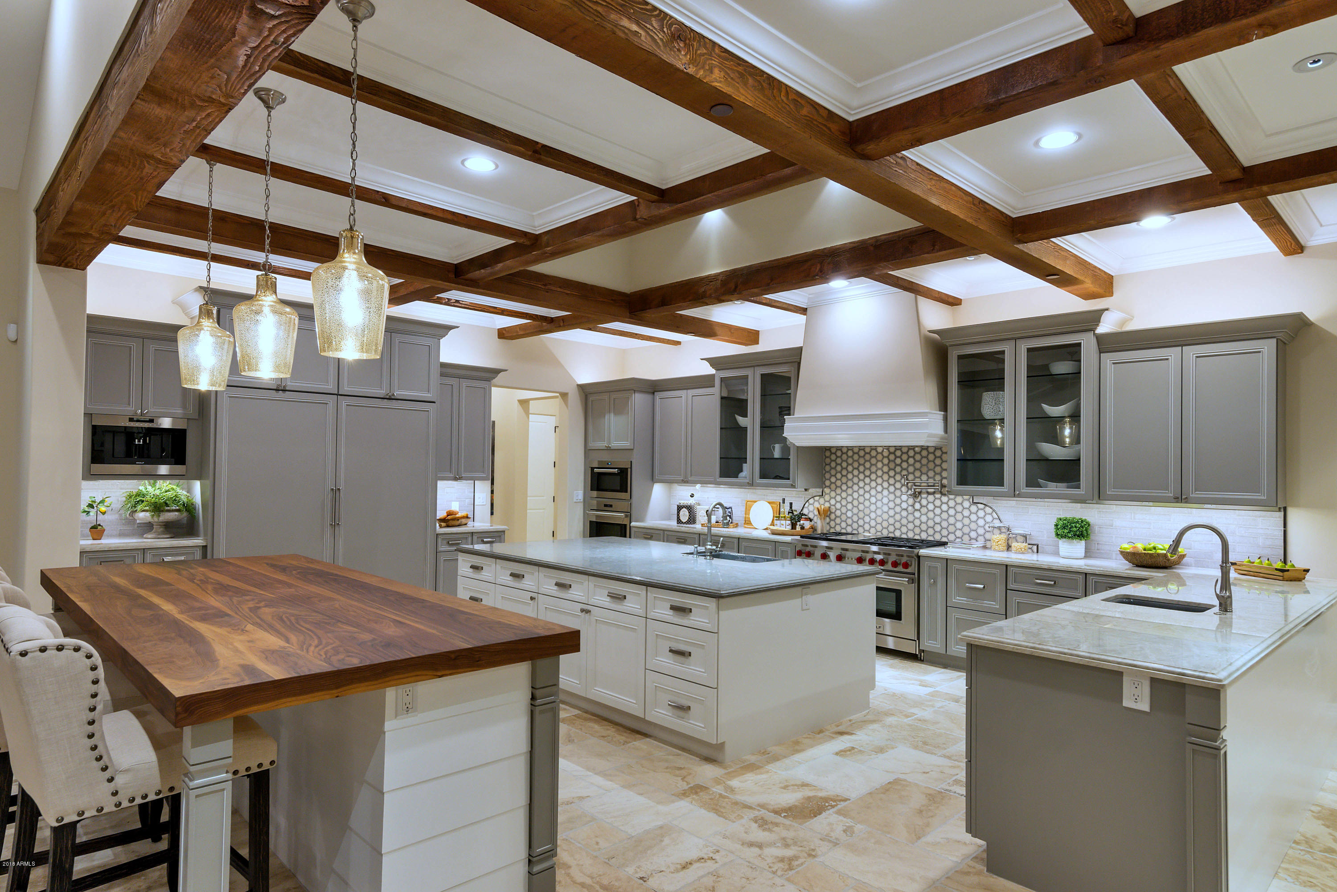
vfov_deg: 63.2
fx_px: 724
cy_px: 446
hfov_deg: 85.4
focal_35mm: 20
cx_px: 668
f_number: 6.3
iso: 400
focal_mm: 13
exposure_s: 1/13
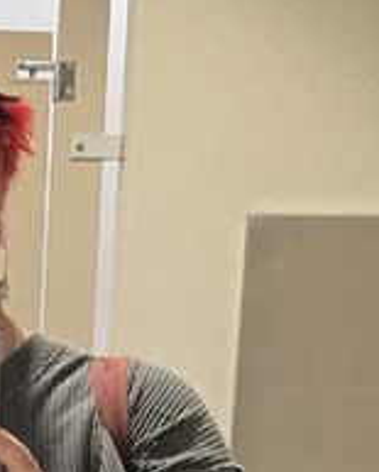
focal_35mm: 124
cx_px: -147
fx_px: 1735
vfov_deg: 14.4
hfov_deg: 12.0
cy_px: 732
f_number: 1.8
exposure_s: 1/120
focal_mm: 5.4
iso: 500
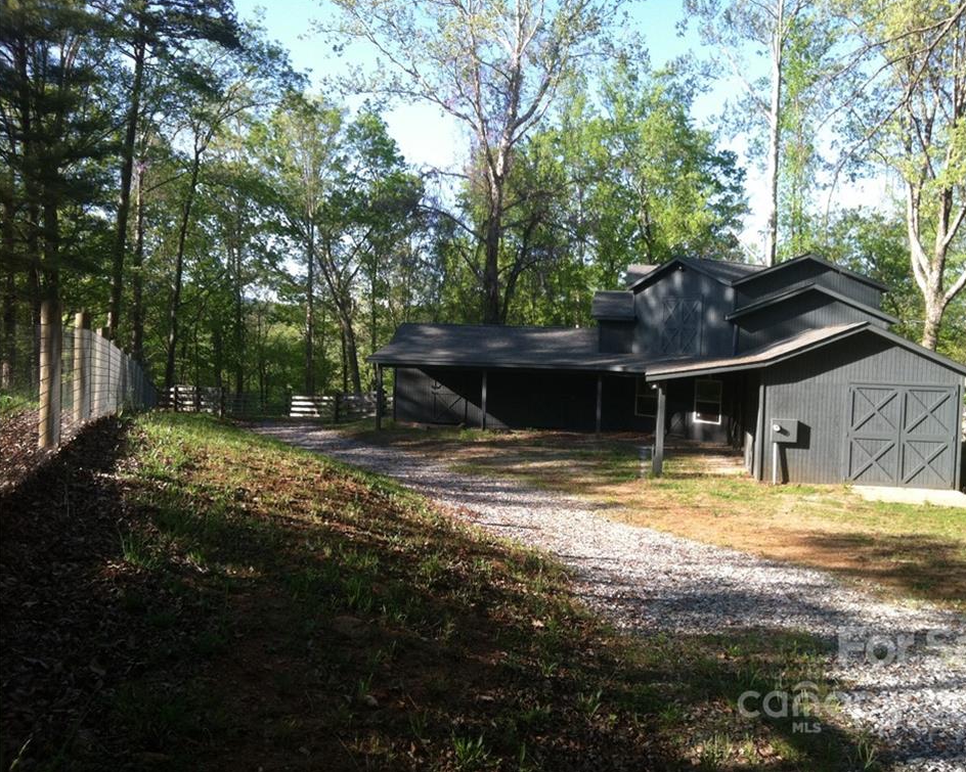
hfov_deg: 49.0
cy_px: 383
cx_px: 520
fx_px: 1058
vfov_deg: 40.1
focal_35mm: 37
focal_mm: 3.85
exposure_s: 1/313
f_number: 2.8
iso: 80
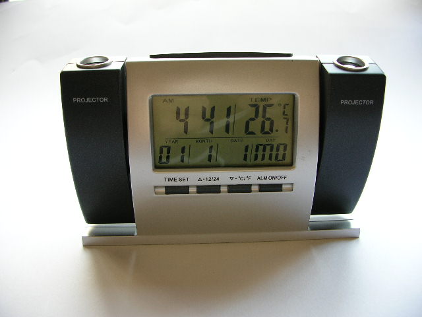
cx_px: 211
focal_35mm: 35
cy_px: 158
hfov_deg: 52.6
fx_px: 427
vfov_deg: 40.7
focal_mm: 5.8
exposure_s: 1/16.8
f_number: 2.8
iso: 50
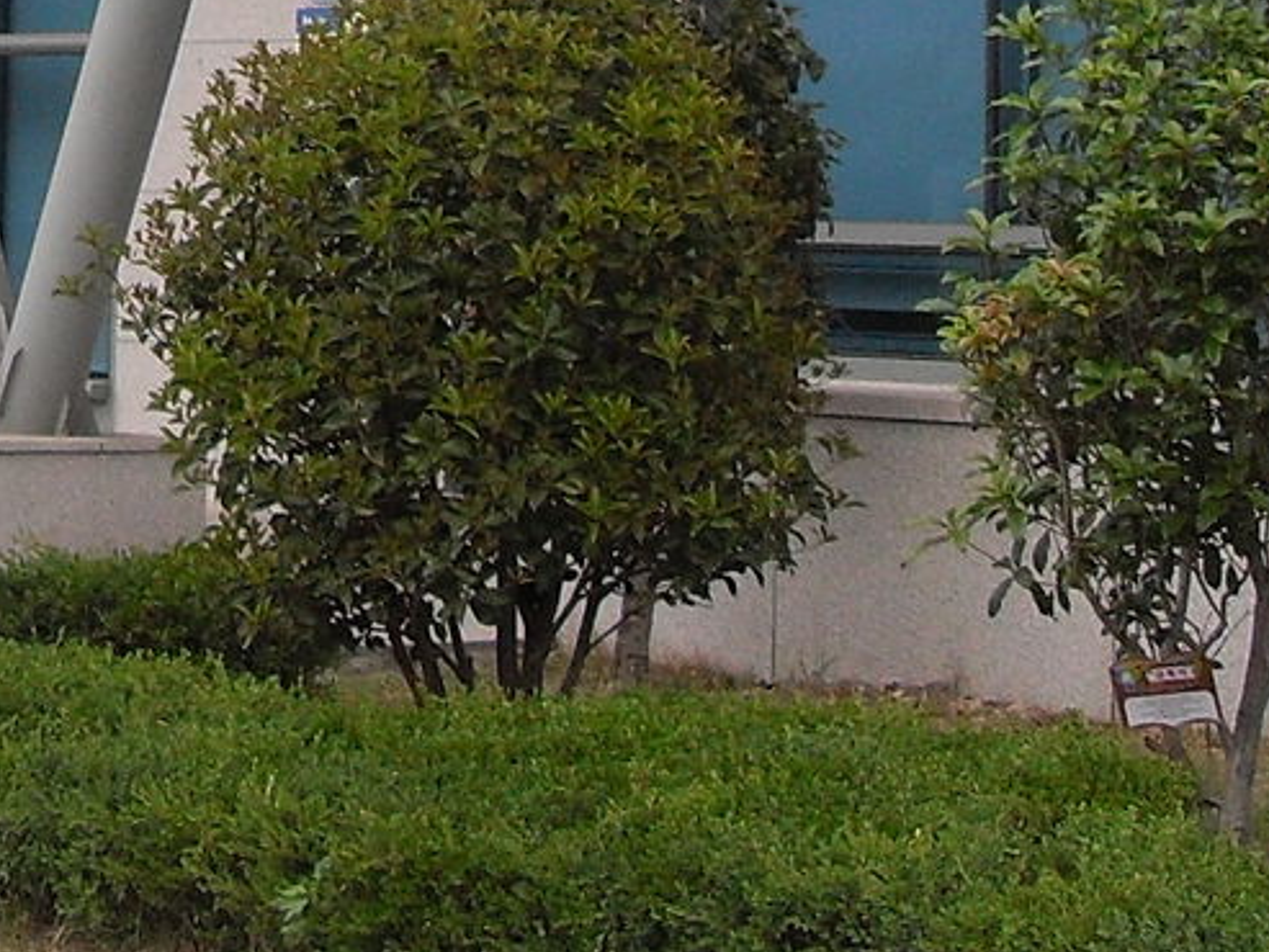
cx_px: -299
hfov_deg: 13.3
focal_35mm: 144
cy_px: -795
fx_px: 5280
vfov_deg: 9.7
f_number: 2.8
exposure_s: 1/250
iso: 80
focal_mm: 6.3
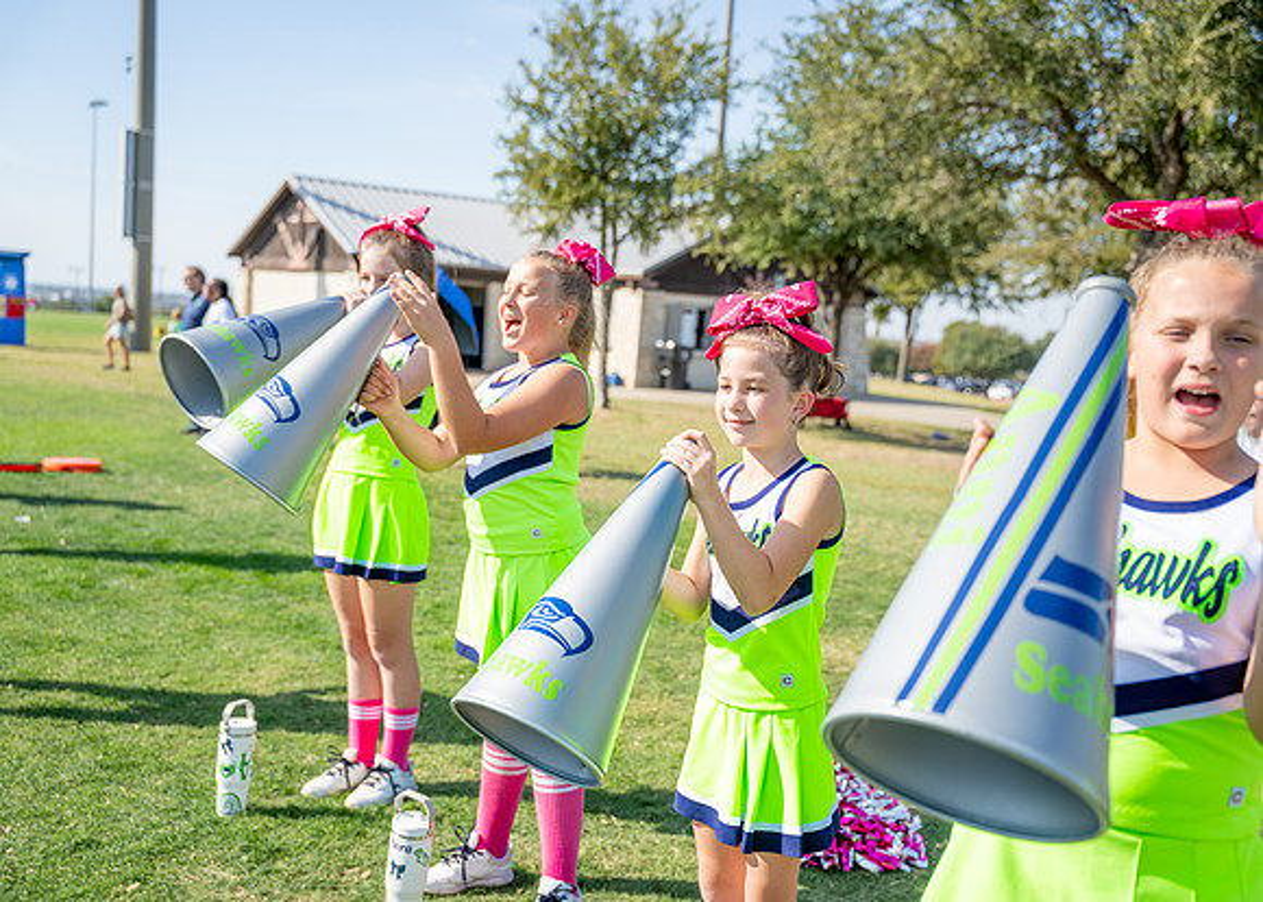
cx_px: 632
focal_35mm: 39
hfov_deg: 48.4
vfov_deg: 35.6
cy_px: 451
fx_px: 1405
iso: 100
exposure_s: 1/1250
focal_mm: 37.4
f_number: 2.8
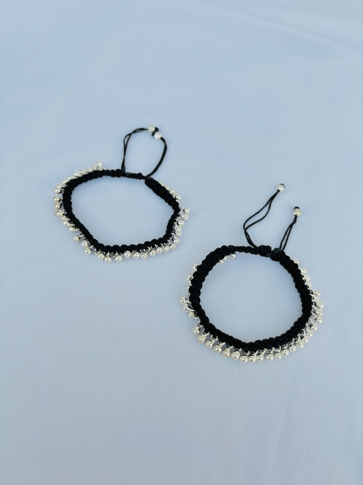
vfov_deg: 67.3
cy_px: 242
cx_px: 182
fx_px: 364
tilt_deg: -56.9
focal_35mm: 26
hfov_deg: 53.1
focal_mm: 5.96
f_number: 1.6
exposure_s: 1/203
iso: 40
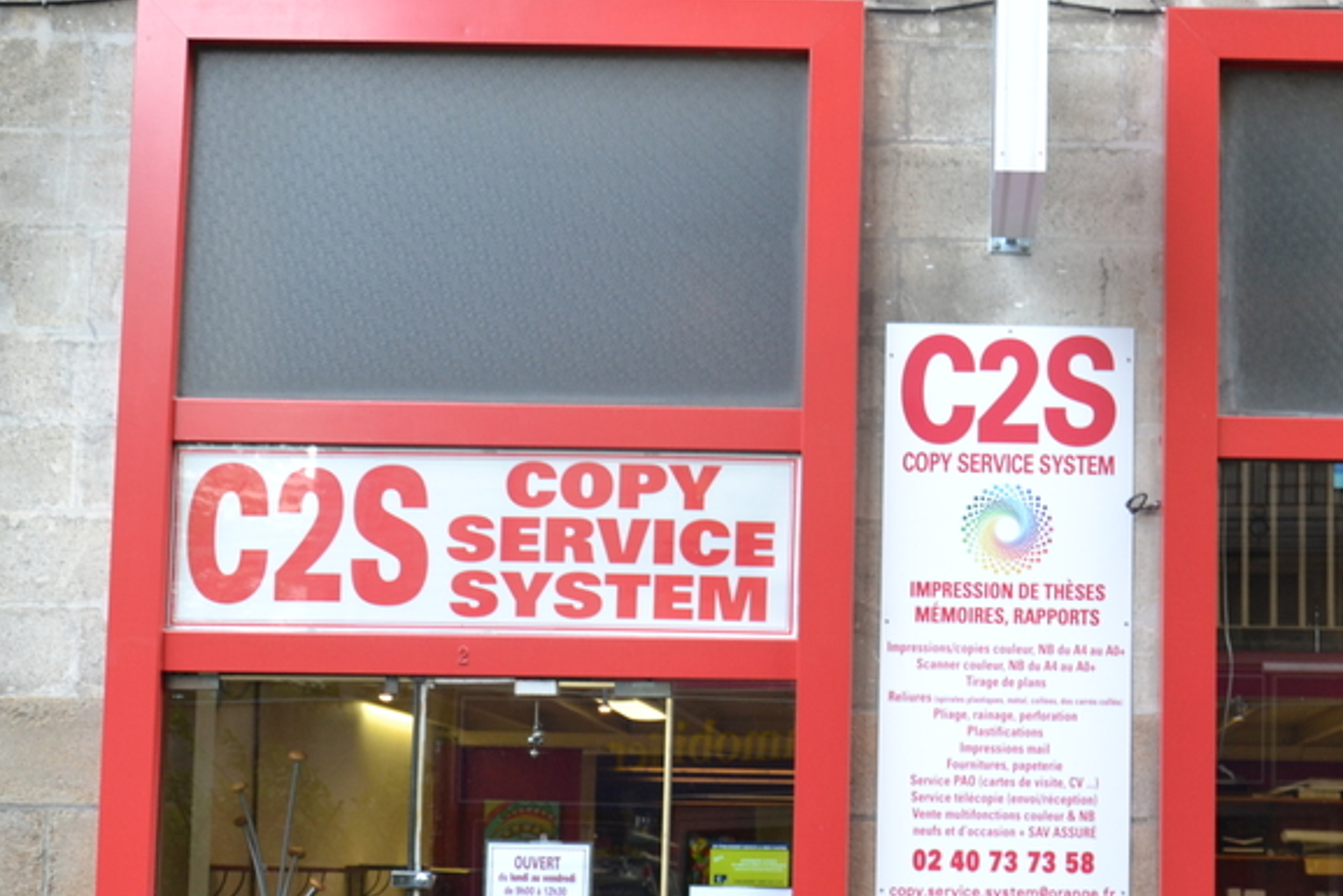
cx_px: 989
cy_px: 663
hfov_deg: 33.4
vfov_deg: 22.8
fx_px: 2199
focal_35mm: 59
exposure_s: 1/100
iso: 400
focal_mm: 21
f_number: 5
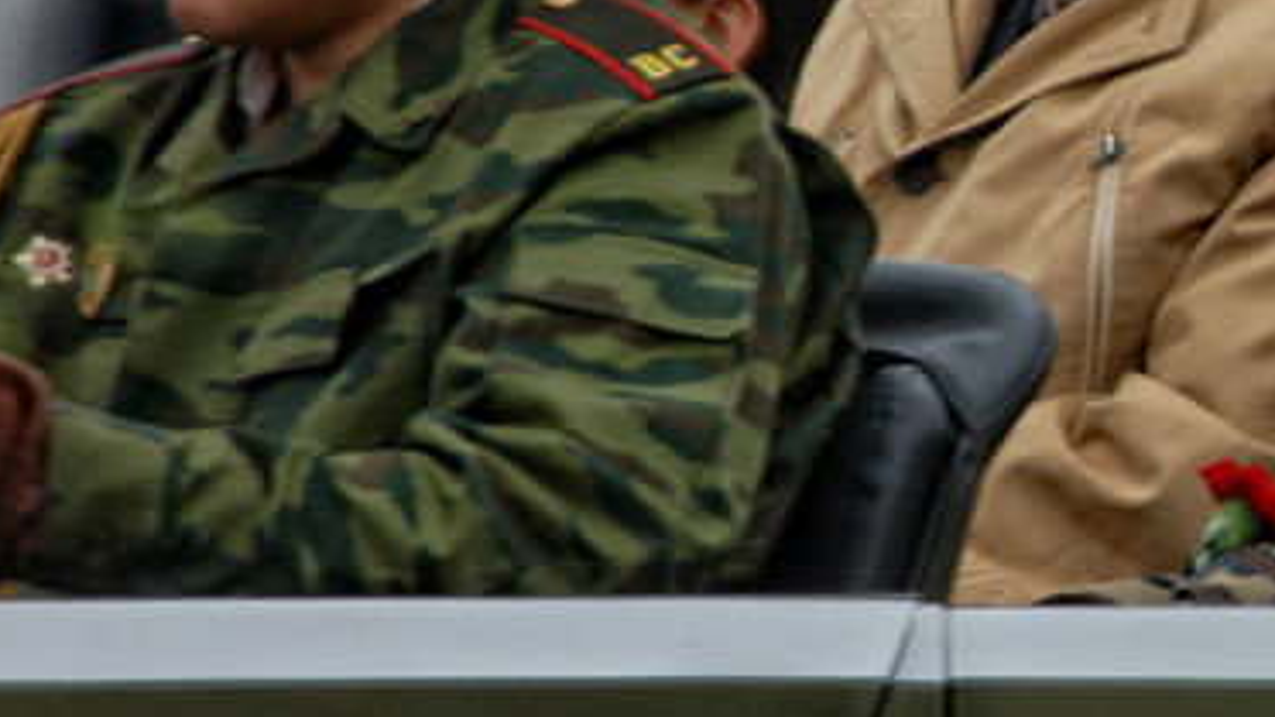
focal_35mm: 646
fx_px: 21834
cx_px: 1176
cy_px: 192
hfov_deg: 3.3
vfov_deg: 1.9
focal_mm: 170
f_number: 6.3
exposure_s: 1/60
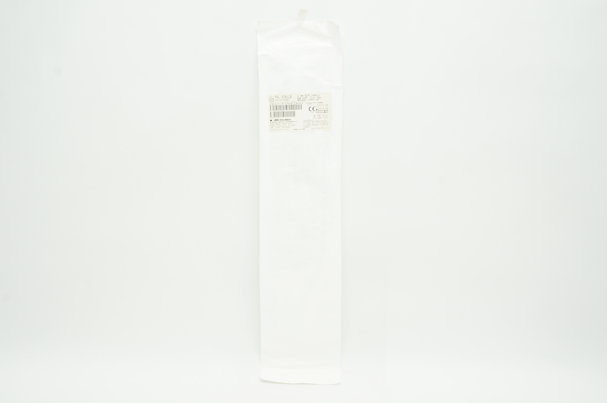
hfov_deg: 57.3
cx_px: 304
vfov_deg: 39.9
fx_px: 556
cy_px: 202
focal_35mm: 33
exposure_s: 1/15
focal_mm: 22
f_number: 11
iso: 400
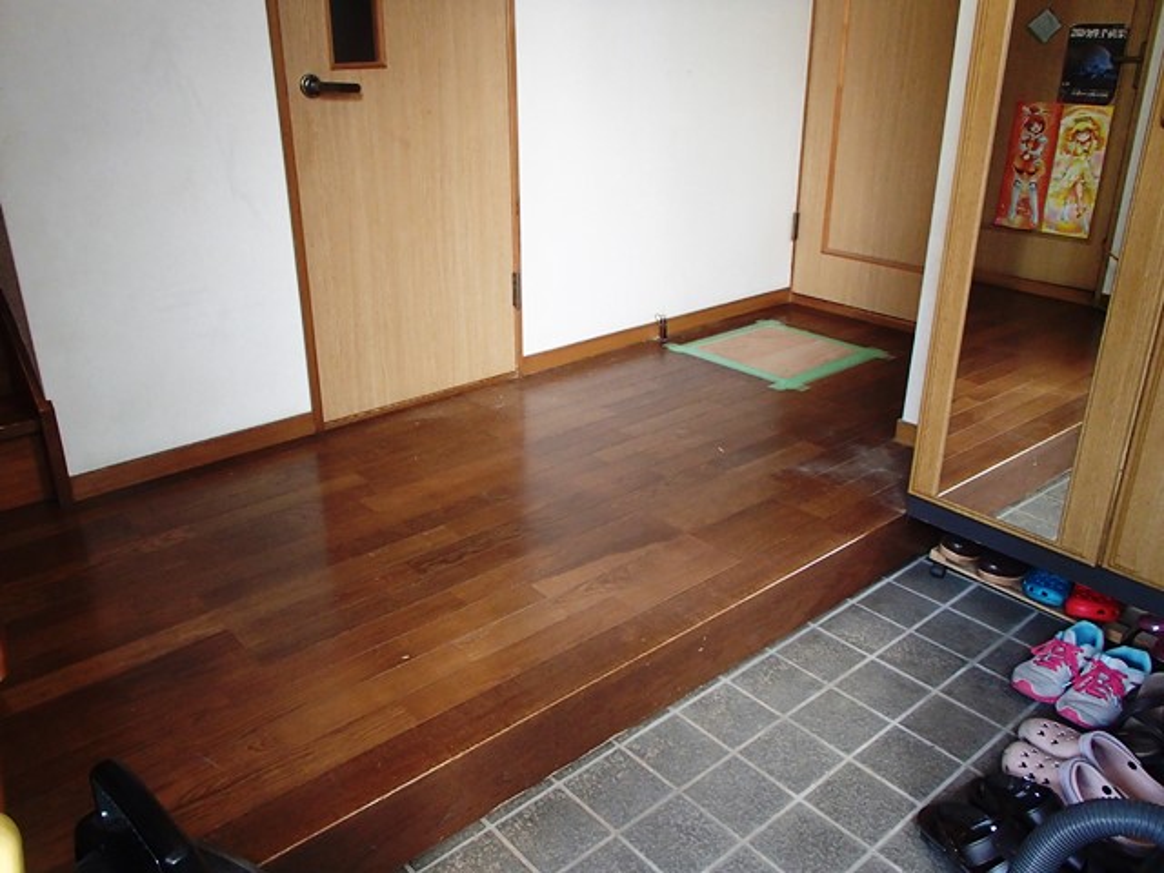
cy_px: 436
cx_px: 582
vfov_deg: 49.7
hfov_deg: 63.4
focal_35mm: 28
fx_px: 942
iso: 400
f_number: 3.9
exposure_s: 1/30
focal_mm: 5
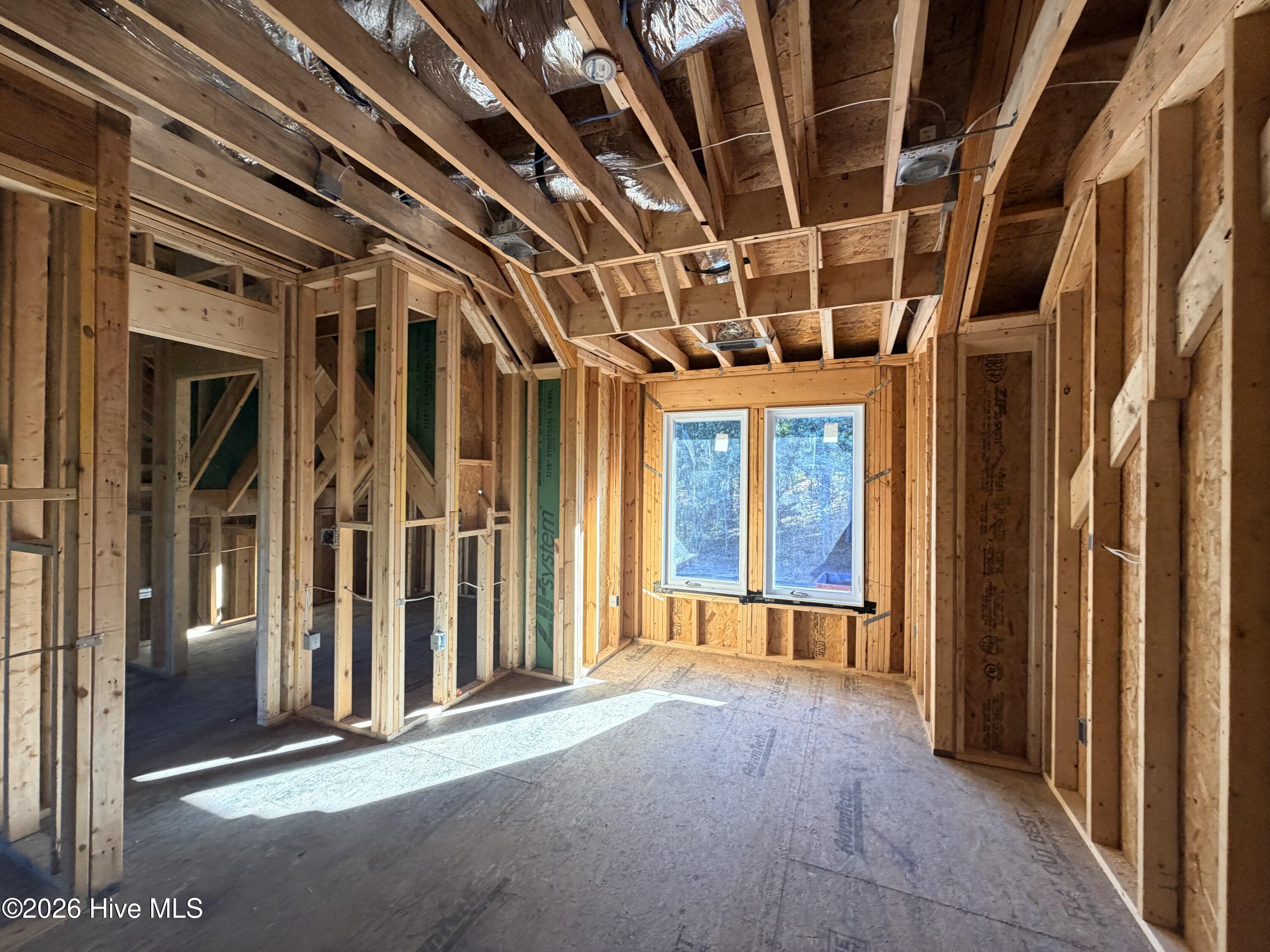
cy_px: 476
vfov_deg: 85.7
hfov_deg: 102.1
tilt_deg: +1.9
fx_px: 514
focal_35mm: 14
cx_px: 635
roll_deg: +1.7
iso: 160
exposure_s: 1/121
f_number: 2.2
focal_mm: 2.22
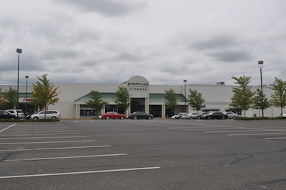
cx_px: 143
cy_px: 95
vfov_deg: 31.8
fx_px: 333
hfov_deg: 46.4
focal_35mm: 42
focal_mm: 28
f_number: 10
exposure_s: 1/400
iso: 200
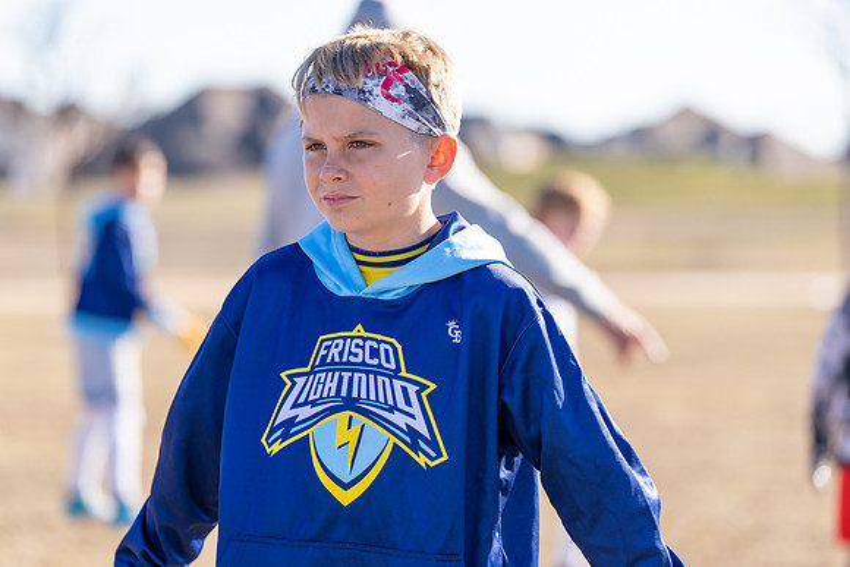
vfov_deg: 9.7
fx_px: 3353
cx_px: 425
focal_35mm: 142
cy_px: 284
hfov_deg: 14.4
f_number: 3.2
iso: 100
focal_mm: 142
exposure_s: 1/500
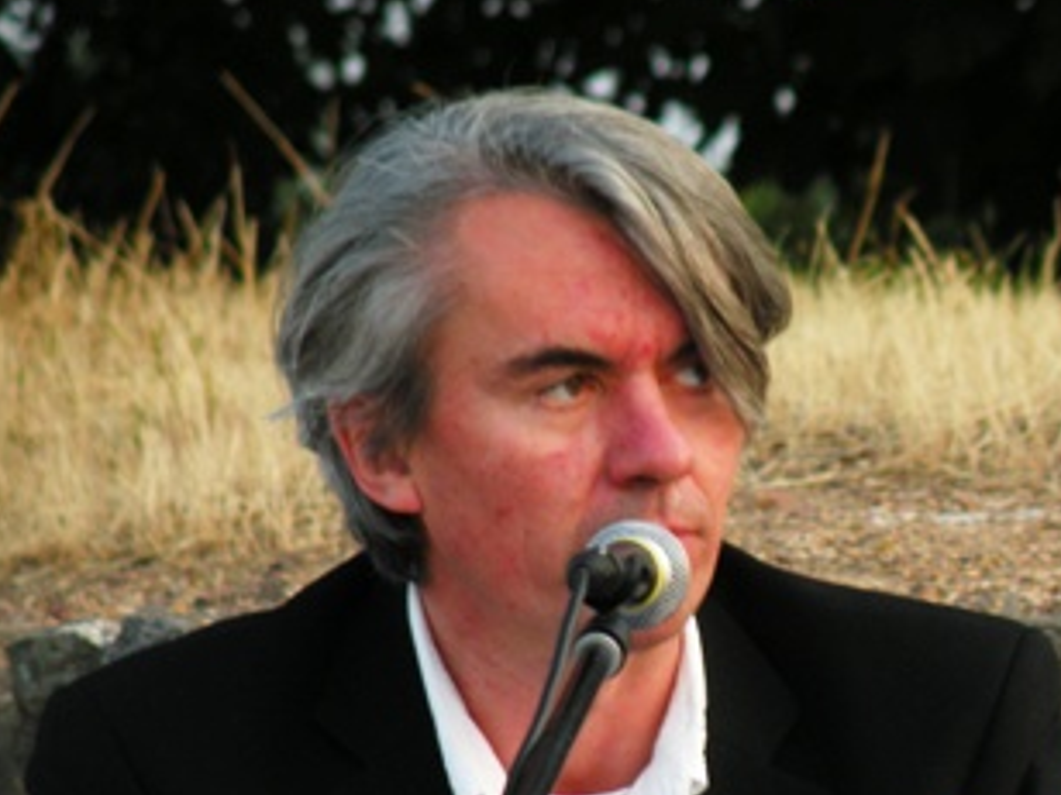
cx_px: 717
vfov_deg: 1.7
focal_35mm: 869
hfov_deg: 2.3
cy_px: 662
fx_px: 26635
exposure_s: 1/60
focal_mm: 84.2
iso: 64
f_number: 4.5
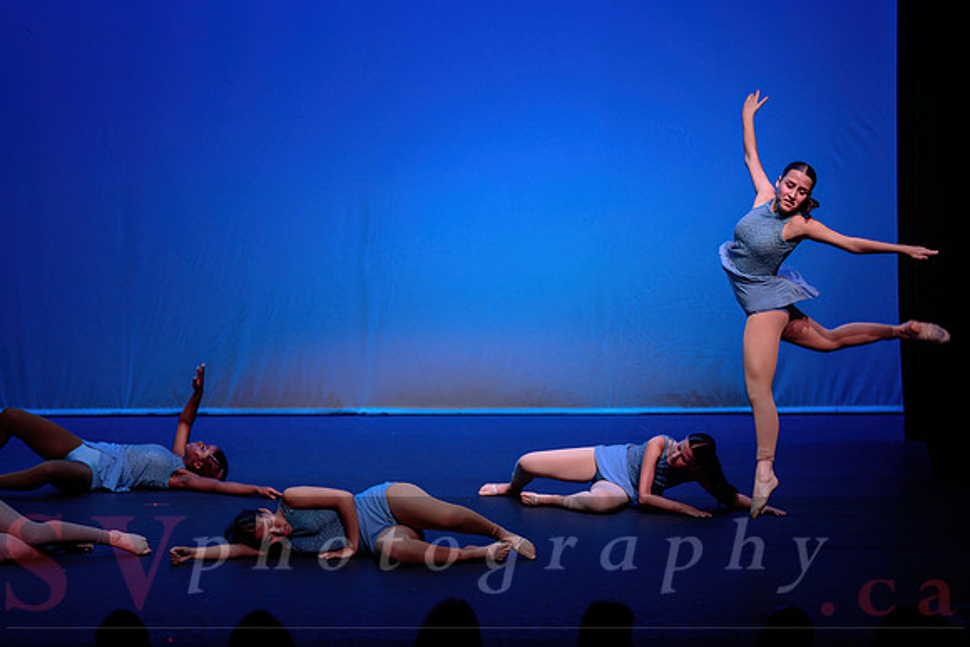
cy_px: 324
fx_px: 3638
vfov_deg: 10.2
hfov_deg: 15.2
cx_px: 485
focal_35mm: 135
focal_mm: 135
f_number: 2.8
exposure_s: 1/500
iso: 1250
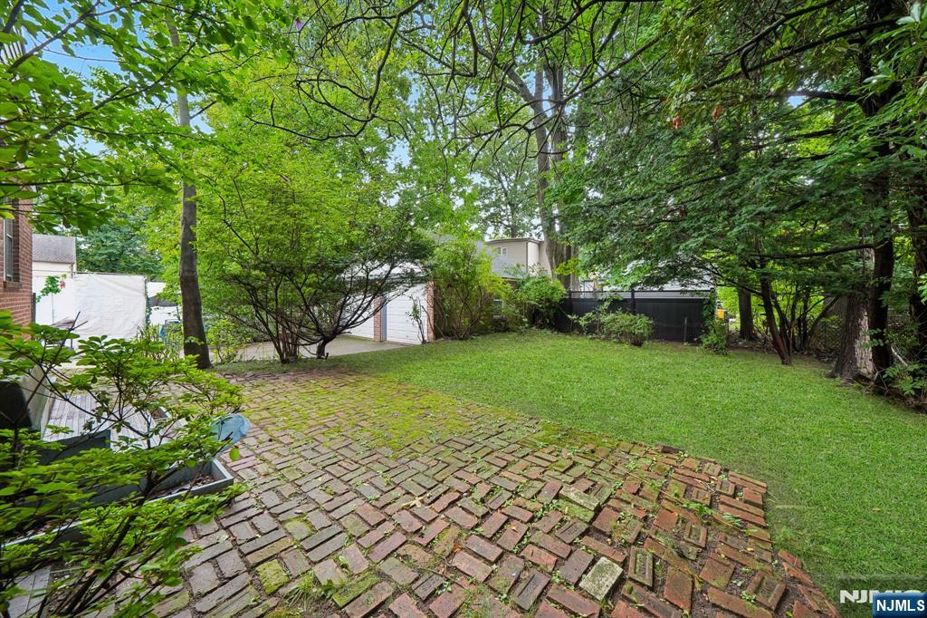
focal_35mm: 12
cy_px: 309
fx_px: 309
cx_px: 464
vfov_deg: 90.0
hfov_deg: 112.6
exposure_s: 1/15
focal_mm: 12
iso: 400
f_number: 11
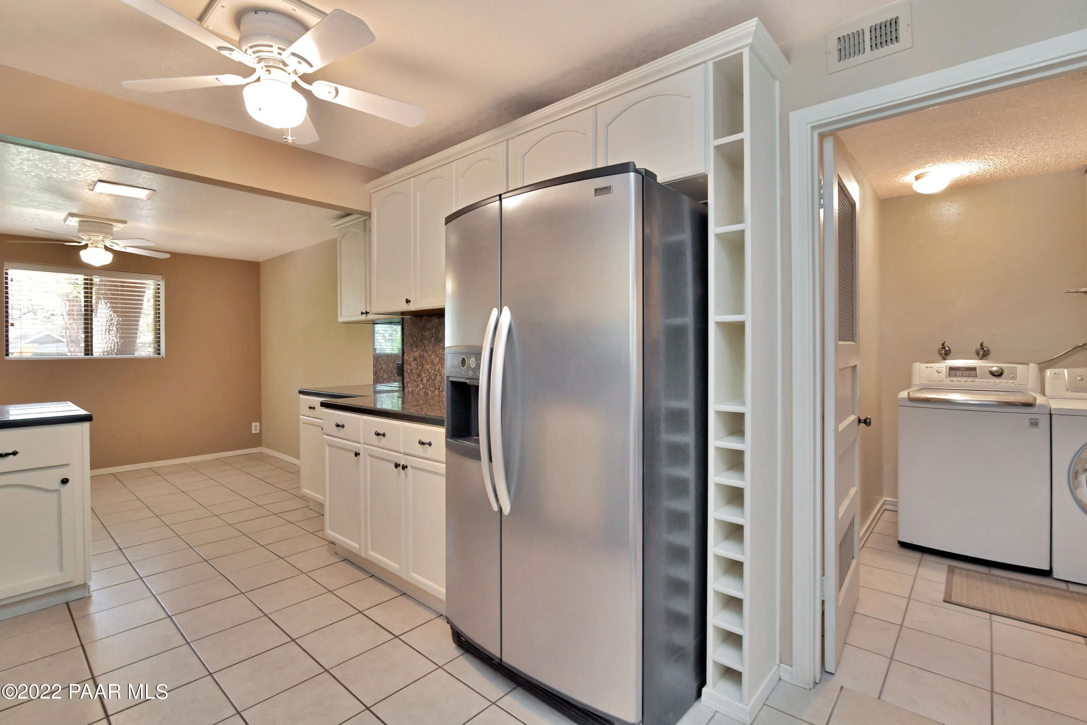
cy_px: 362
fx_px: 483
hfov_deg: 96.7
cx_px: 544
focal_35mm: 16
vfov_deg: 73.7
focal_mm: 16
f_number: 8
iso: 800
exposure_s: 1/30
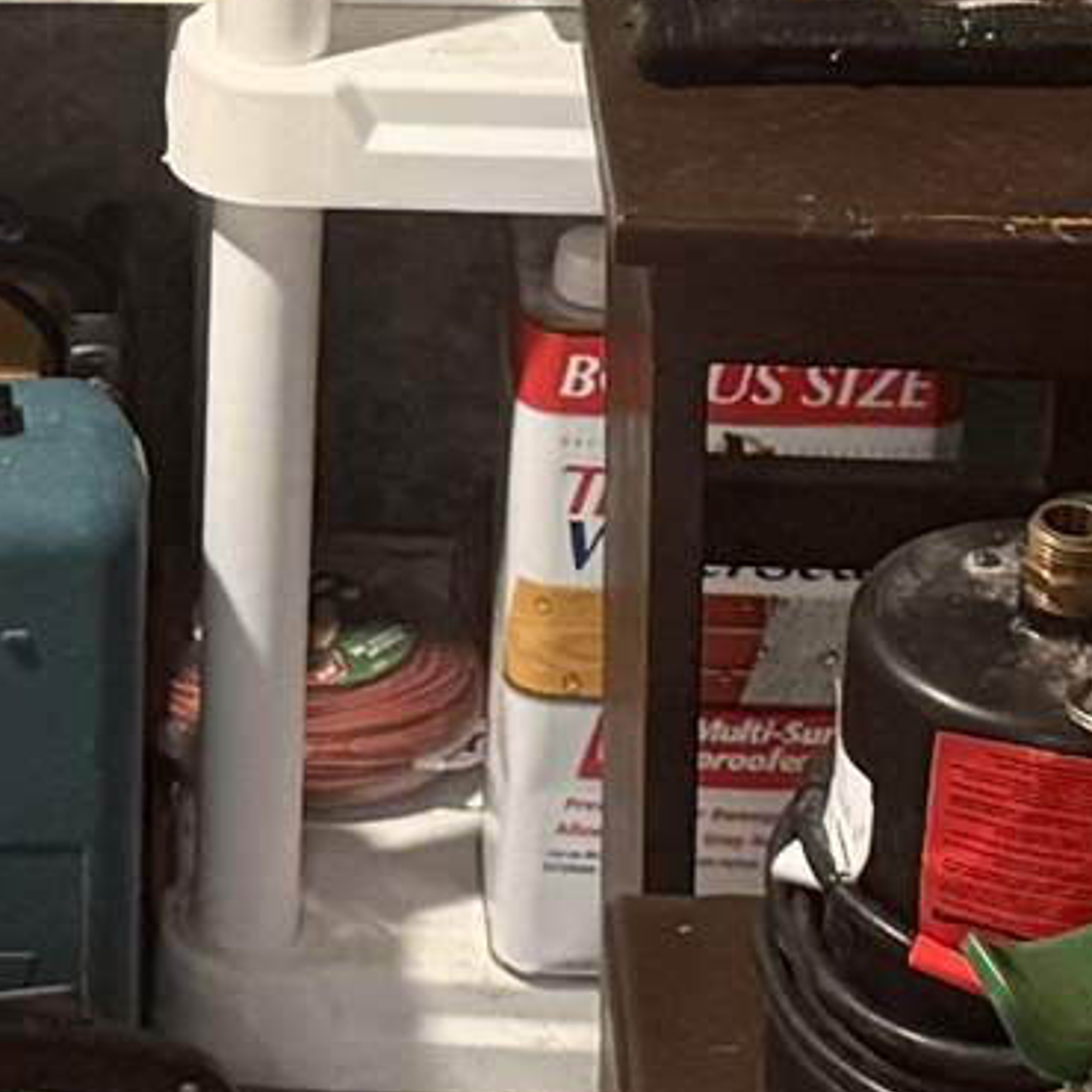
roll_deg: -0.2
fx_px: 6282
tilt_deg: -18.9
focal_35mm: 176
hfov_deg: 9.8
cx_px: -212
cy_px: -658
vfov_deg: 9.6
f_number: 1.78
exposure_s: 1/60
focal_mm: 6.76
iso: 400
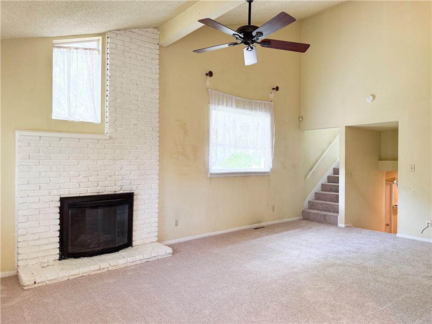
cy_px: 162
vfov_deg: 56.8
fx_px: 300
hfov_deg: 71.6
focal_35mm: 24
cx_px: 216
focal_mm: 6.76
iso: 250
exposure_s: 1/120
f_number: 1.8
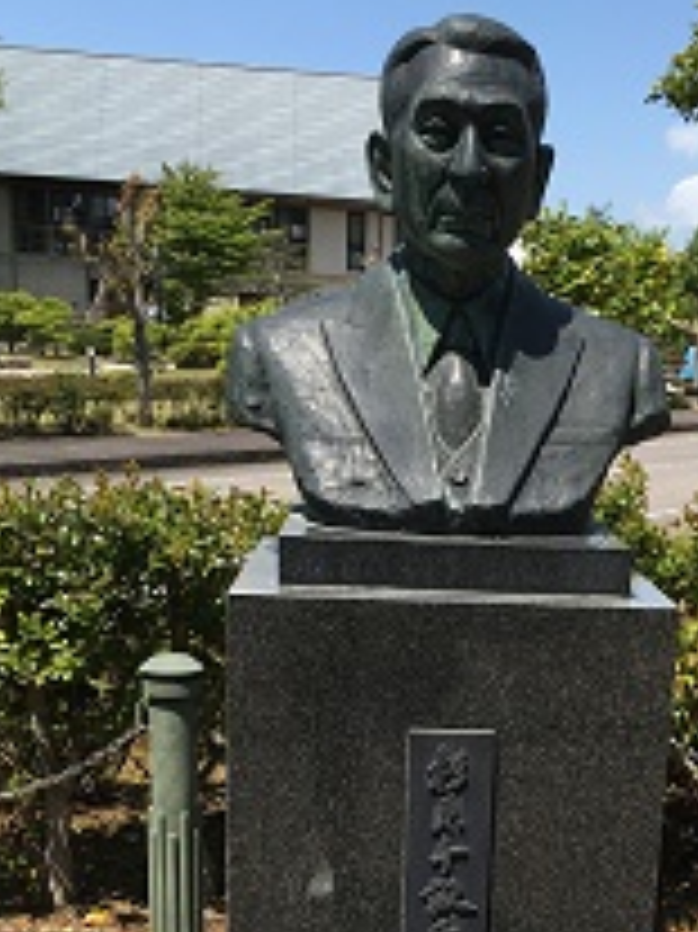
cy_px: 763
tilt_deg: -16.6
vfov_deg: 36.1
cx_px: 516
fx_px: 1373
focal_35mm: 51
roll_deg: -2.5
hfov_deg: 28.2
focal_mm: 4.15
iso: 25
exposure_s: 1/1570
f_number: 2.2
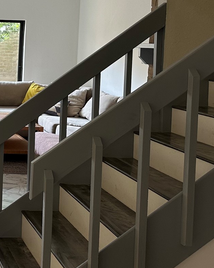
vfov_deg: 30.4
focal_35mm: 61
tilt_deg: -3.3
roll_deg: -1.9
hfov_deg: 22.3
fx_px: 483
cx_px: -68
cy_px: 62
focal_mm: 6.86
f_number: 1.78
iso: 125
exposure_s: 1/60
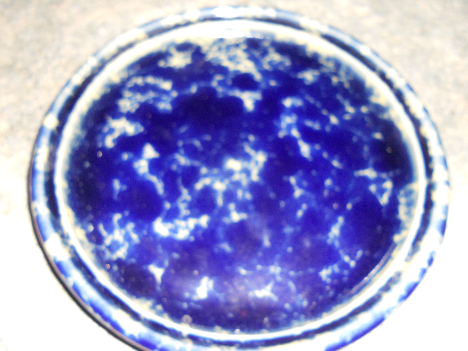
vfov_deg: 44.2
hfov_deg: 56.8
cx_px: 234
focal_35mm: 32
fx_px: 433
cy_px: 176
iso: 320
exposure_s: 1/25
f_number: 8.8
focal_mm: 5.8
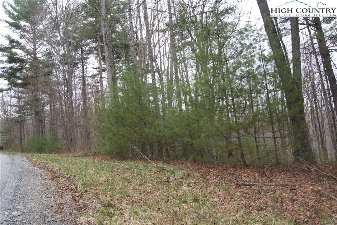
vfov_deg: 36.9
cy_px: 112
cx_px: 168
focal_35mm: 36
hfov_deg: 53.1
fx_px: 337
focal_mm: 24
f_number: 5.6
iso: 100
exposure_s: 1/50
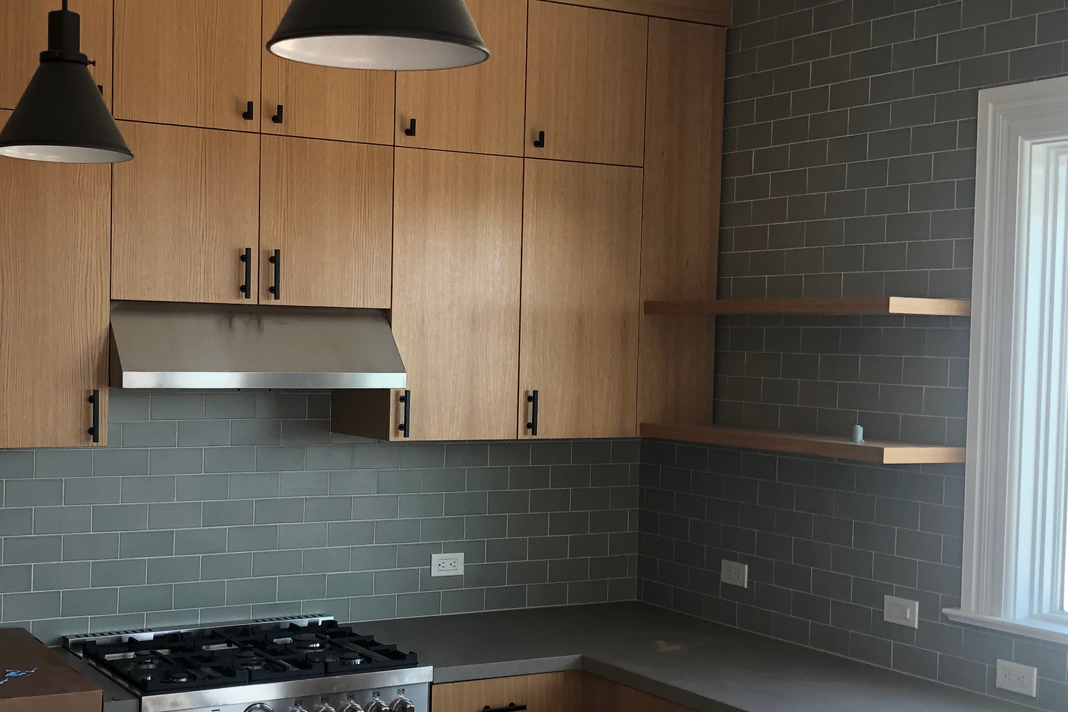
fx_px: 1542
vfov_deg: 26.0
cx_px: 438
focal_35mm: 52
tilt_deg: -0.7
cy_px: 406
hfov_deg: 38.1
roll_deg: -2.2
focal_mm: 4
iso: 40
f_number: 1.8
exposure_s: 1/120
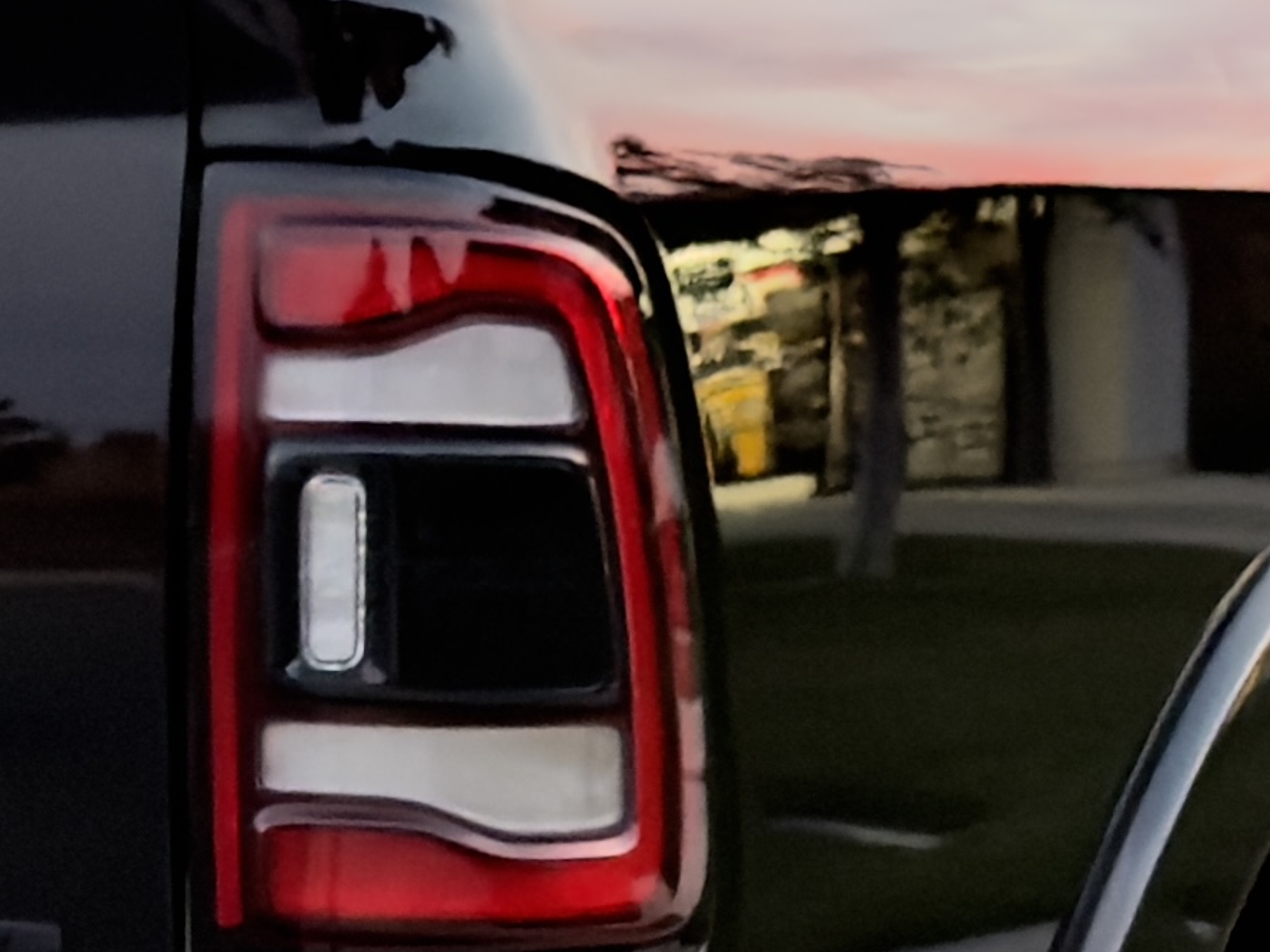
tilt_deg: -5.5
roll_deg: +2.2
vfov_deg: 6.7
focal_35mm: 221
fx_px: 8106
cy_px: 1189
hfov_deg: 8.9
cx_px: 375
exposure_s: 1/30
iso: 640
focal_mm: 6.76
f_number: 1.78
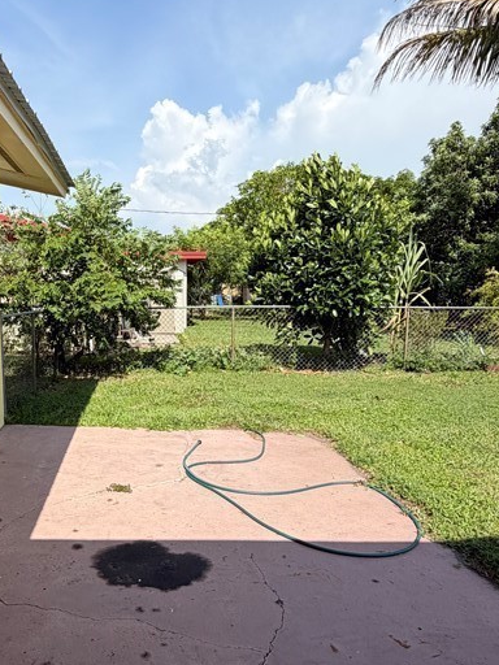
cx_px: 155
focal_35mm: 28
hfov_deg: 48.6
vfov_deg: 63.2
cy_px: 377
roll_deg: +1.7
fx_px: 538
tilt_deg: -6.5
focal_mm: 2.22
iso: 25
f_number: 2.2
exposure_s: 1/770
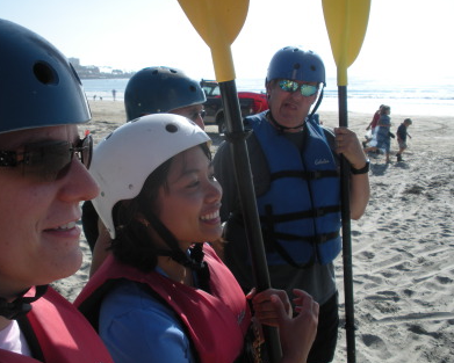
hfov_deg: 44.7
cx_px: 201
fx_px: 551
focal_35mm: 41
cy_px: 176
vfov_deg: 36.5
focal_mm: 6.3
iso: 64
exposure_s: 1/794
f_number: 3.5
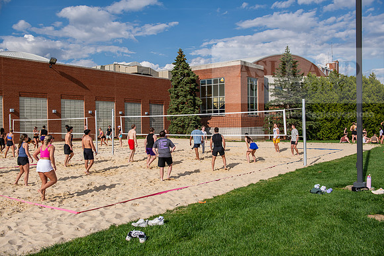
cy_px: 128
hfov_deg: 55.8
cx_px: 192
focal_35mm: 34
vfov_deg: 38.9
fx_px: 363
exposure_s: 1/1000
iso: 100
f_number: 4.5
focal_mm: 34
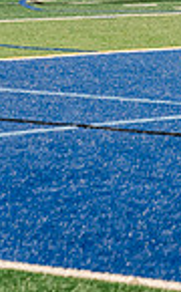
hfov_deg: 4.4
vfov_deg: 7.3
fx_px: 2269
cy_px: -71
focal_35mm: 286
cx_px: 549
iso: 2500
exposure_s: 1/160
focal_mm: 70
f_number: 4
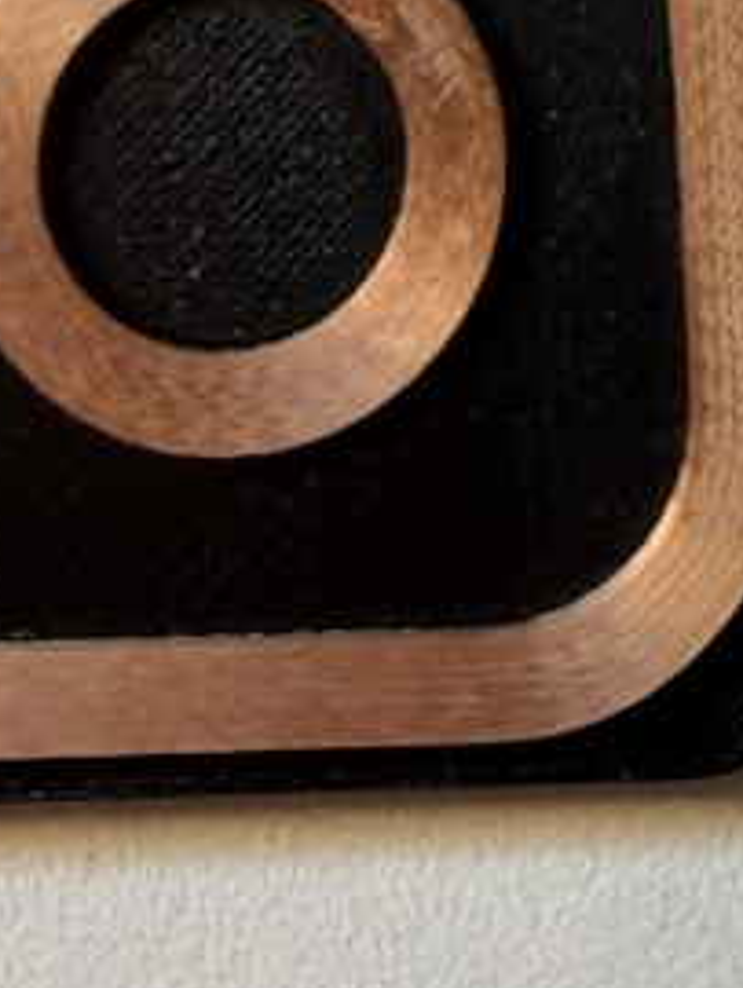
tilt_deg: -76.9
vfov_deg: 20.9
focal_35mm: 91
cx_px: 410
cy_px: 48
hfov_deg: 16.3
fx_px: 2600
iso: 80
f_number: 2.2
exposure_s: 1/120
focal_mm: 2.22
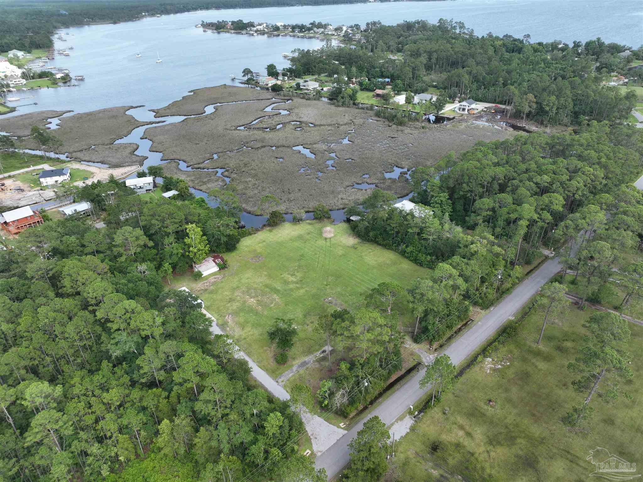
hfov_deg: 71.6
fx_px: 446
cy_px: 241
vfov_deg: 56.8
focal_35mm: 24
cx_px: 322
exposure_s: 1/500
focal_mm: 12.29
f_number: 2.8
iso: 110
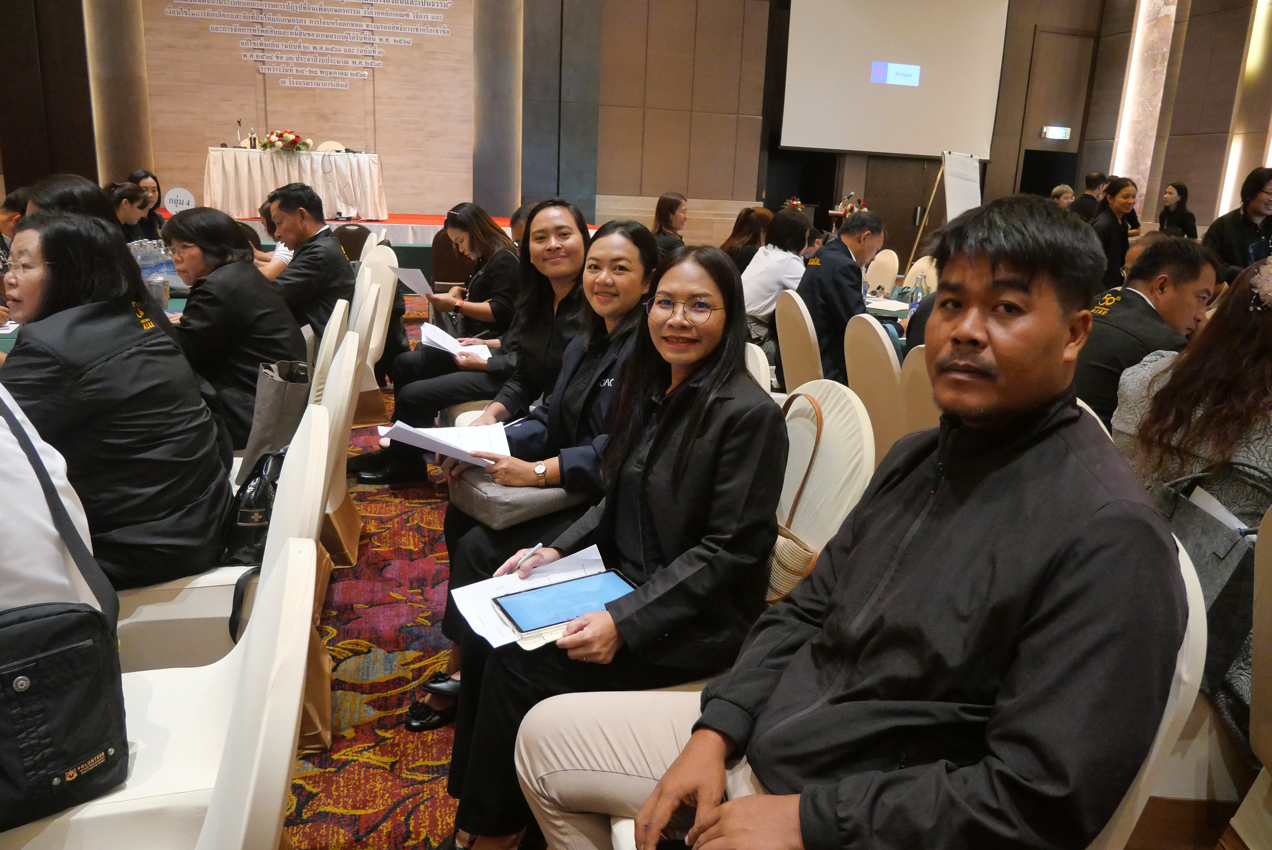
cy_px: 425
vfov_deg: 53.2
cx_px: 636
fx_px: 848
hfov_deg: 73.7
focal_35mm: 24
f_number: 3.5
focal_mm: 12
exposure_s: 1/125
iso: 3200
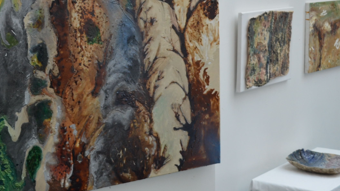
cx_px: 41
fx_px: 793
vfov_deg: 13.7
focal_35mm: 88
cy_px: 73
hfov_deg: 23.6
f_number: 4
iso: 400
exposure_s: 1/60
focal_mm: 24
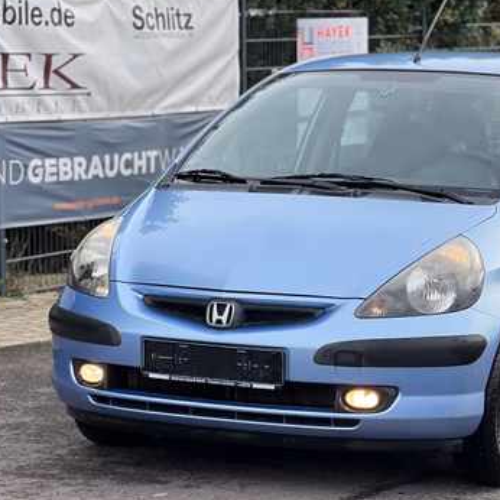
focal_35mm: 126
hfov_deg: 13.8
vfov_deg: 13.8
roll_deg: +0.0
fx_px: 2059
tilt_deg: -7.1
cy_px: 262
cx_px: 353
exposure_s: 1/201
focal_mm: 9
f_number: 2.8
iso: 25
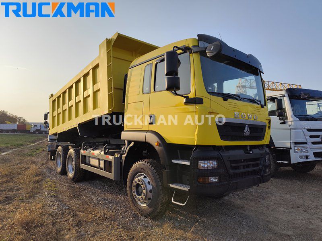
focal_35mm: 23
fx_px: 214
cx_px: 161
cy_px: 120
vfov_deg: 58.9
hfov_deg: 73.9
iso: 50
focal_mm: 6.14
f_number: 1.65
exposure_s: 1/1320
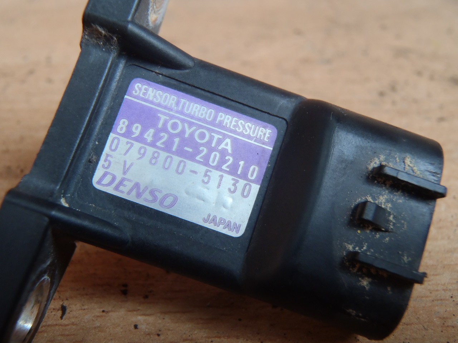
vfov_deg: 38.7
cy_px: 172
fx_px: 490
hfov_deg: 50.1
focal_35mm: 37
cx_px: 229
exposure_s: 1/40
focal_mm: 6.64
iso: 160
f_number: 4.7
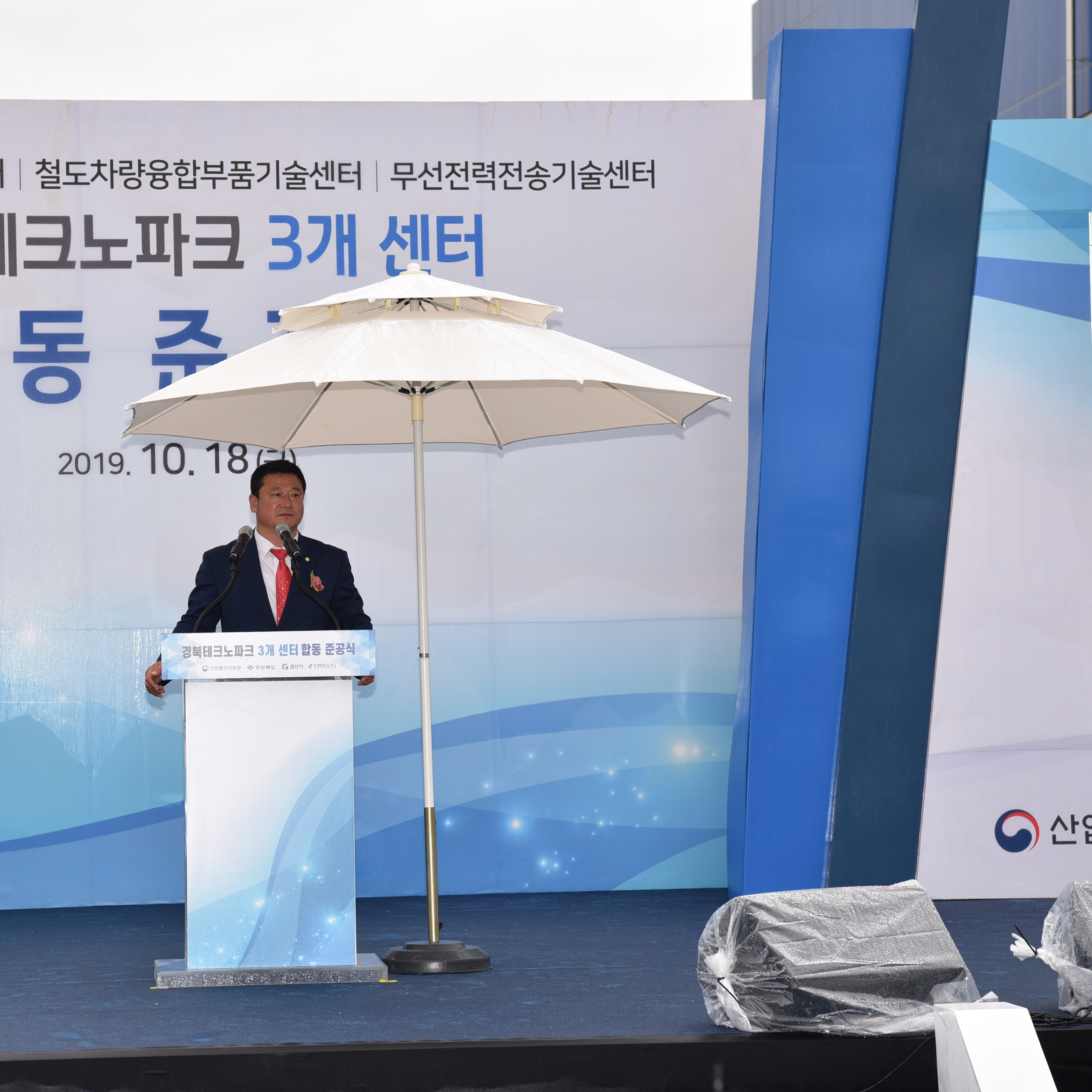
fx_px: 3212
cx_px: 390
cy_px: 546
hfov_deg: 19.3
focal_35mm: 90
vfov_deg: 19.3
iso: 250
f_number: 5.6
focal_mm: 70
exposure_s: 1/125
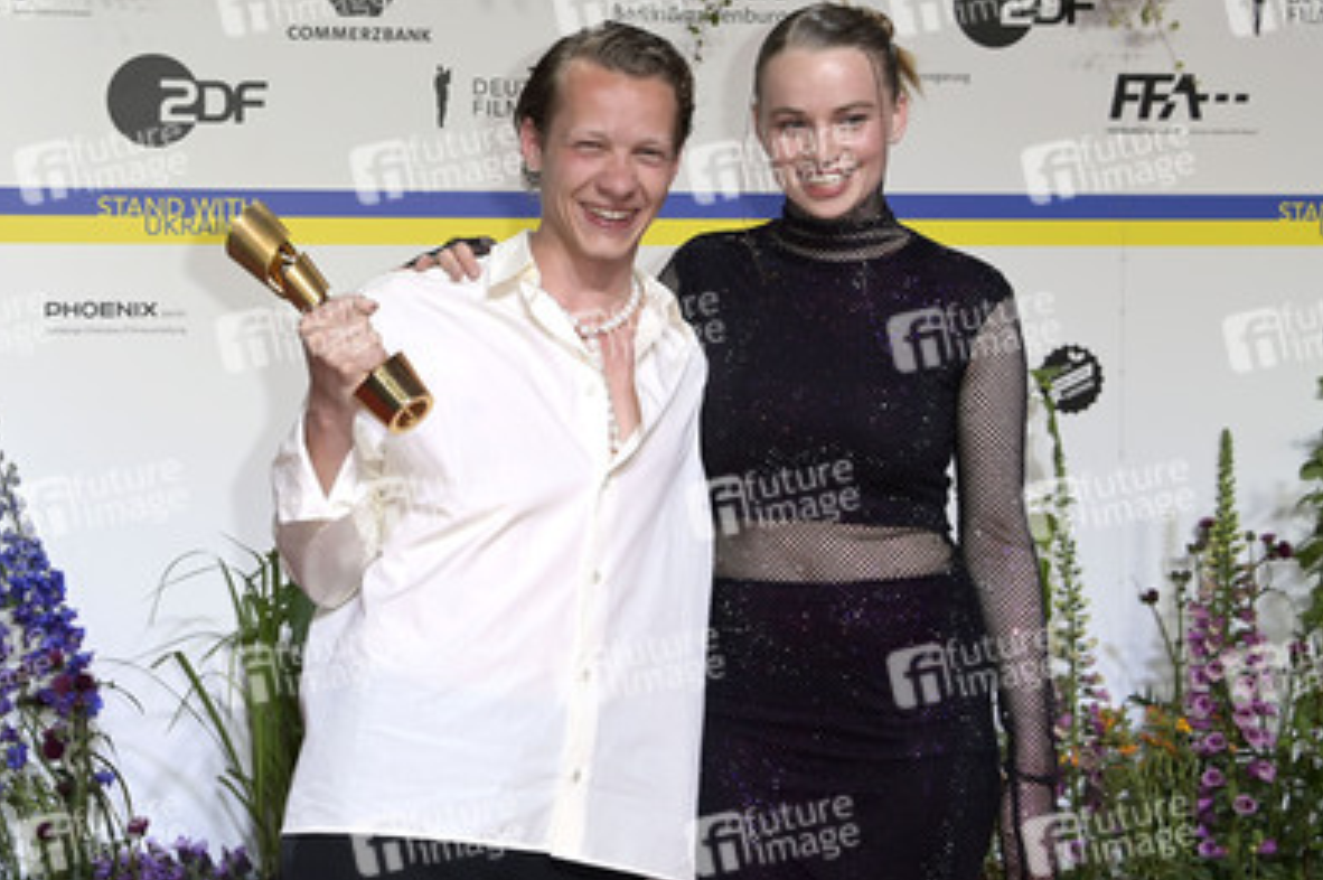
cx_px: 683
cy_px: 416
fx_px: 2313
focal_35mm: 63
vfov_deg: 21.5
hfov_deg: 31.9
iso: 800
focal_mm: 55
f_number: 5.6
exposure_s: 1/250
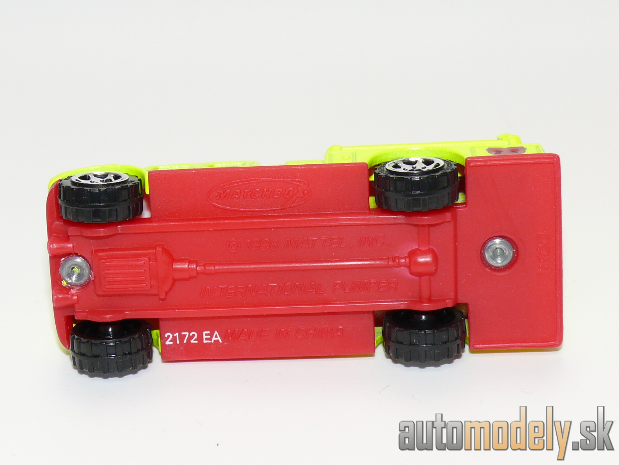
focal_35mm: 103
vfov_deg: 14.4
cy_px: 232
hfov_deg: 19.1
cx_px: 310
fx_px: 1842
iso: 100
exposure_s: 1/30
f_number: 4
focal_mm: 13.5
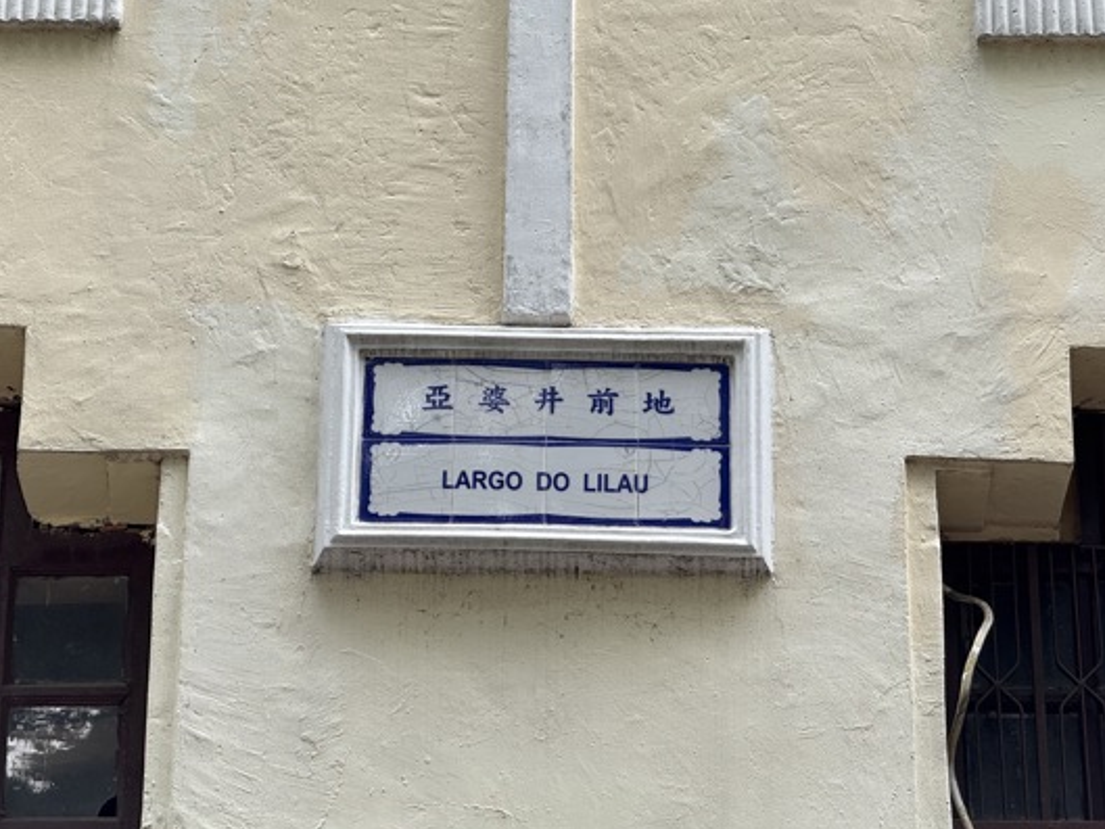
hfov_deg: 14.5
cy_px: 399
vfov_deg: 10.9
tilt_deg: +25.9
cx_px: 539
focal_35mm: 136
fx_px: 4342
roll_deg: -0.5
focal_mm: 15.66
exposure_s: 1/151
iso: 64
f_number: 2.8
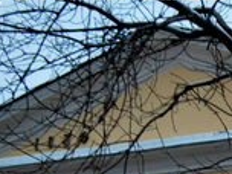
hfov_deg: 9.9
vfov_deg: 8.1
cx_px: 586
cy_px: 408
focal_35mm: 171
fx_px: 1146
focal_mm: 20
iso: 400
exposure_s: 1/100
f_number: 5
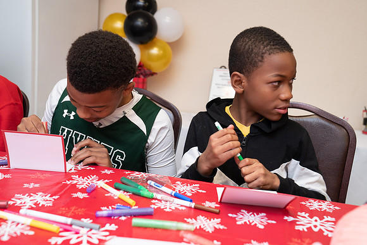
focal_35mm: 43
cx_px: 184
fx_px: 438
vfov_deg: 31.2
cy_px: 122
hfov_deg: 45.4
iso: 640
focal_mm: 43
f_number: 4.5
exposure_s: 1/80
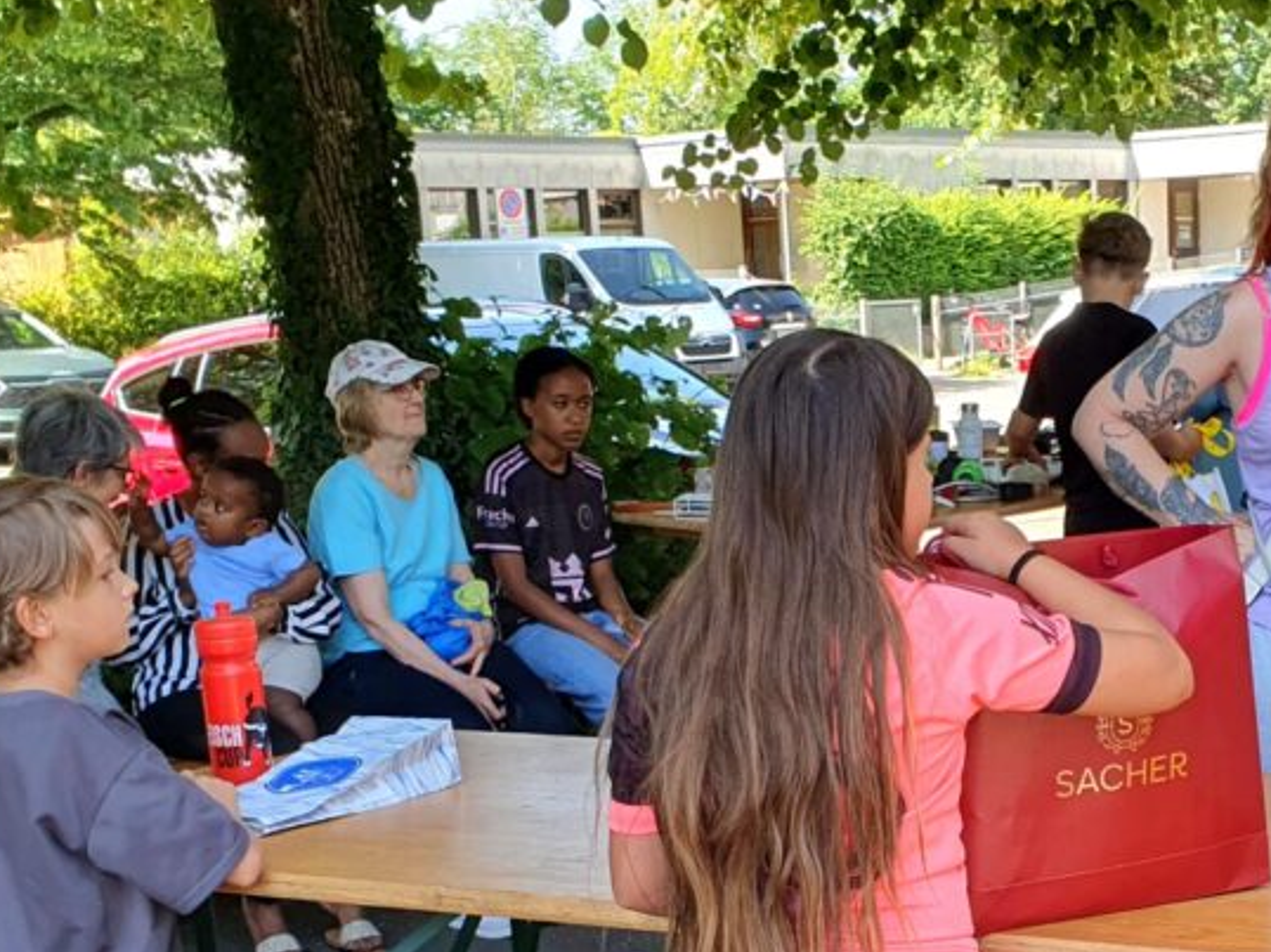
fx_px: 2129
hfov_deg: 32.5
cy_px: 777
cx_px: 971
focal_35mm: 58
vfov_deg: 24.8
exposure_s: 1/185
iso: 50
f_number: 2.4
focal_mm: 4.32
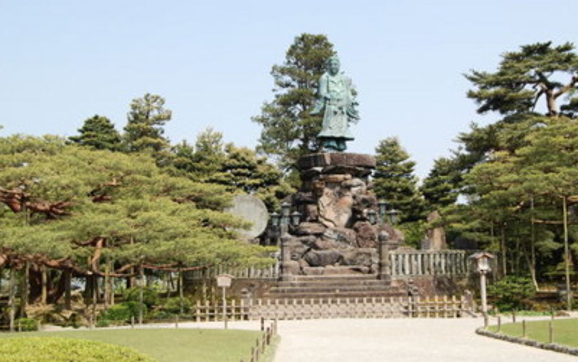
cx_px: 307
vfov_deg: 26.9
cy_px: 154
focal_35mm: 48
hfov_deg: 41.8
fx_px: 756
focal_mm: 28
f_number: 9
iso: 200
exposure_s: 1/320
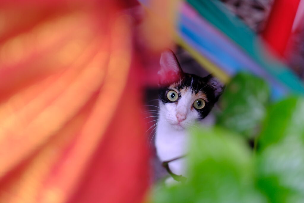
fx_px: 709
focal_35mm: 84
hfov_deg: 24.2
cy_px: 102
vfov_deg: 16.3
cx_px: 152
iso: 320
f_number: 1.4
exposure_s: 1/125
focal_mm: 56
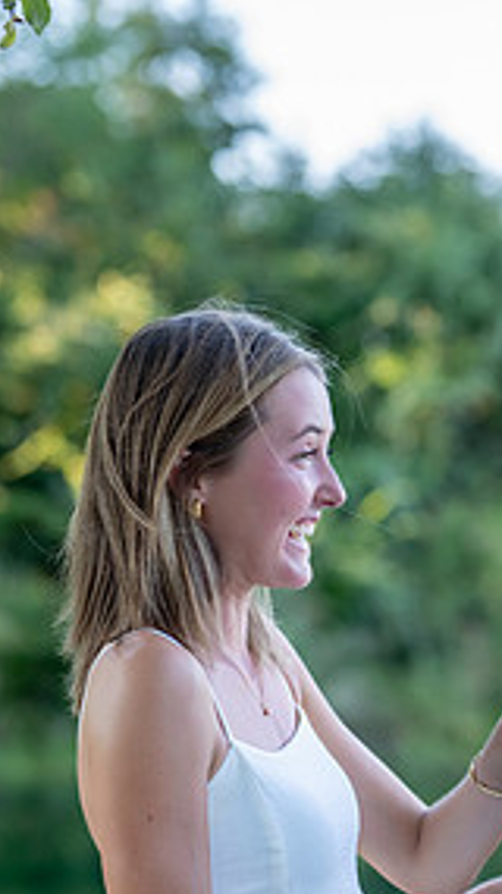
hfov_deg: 10.5
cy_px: 643
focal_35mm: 115
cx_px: 454
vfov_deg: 18.5
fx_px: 2725
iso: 250
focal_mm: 50
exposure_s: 1/640
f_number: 1.8
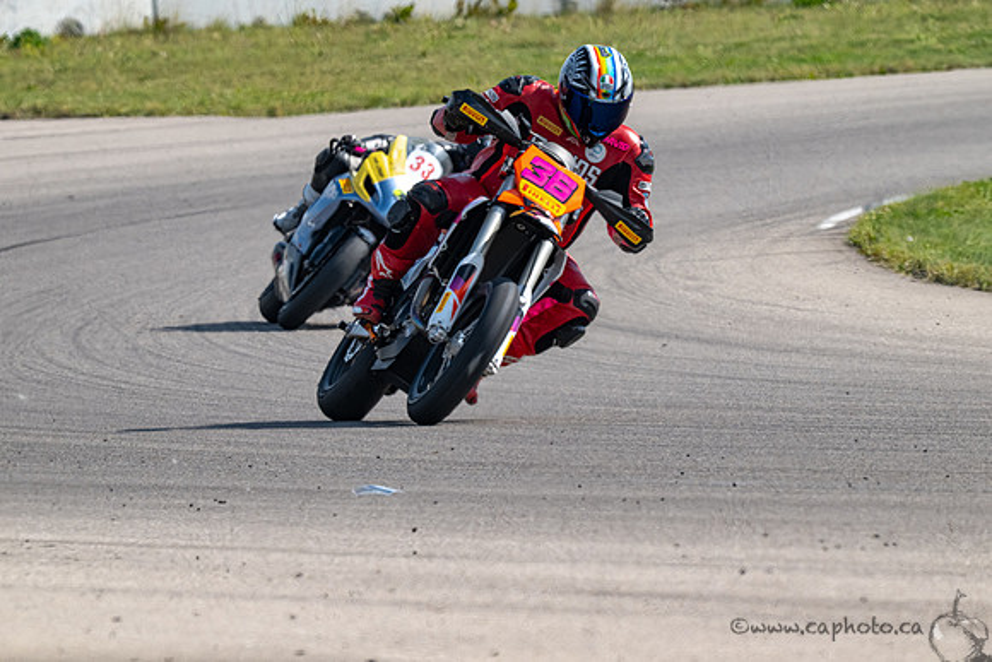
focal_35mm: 600
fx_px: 16536
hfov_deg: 3.4
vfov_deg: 2.3
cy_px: 331
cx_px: 496
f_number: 16
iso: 1250
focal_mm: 600
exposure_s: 1/1250
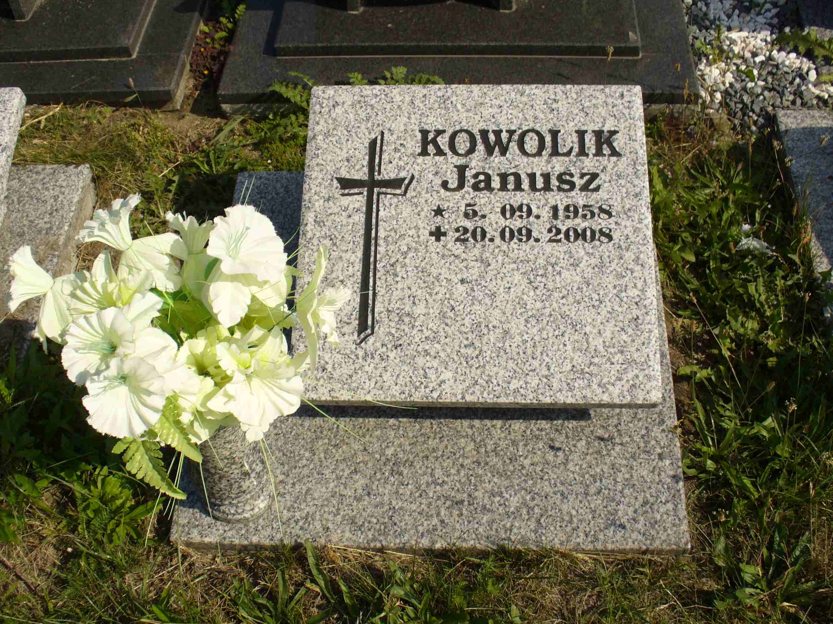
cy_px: 308
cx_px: 417
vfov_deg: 34.3
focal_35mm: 42
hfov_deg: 44.8
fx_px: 1011
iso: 80
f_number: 5.6
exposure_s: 1/500
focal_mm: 6.1
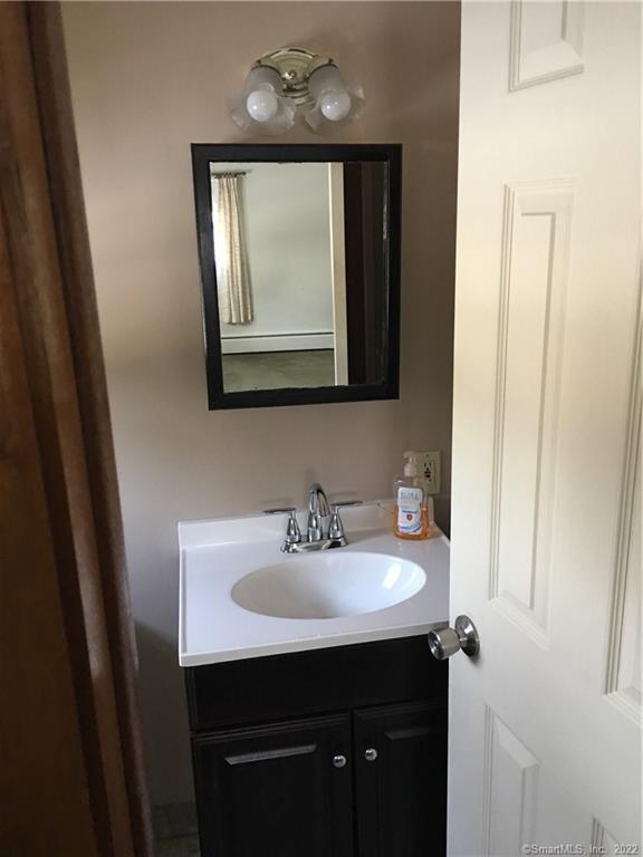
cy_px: 428
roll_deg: +1.5
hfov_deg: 48.2
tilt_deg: -15.6
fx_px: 718
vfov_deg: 61.7
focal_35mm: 29
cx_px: 322
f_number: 2.2
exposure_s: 1/15
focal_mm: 4.15
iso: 80
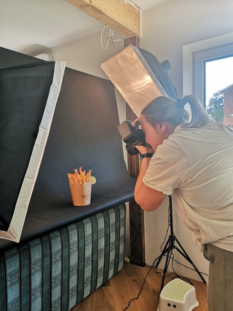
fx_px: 242
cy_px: 156
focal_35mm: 27
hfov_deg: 51.4
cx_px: 116
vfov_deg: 65.3
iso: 100
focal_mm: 5.58
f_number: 1.8
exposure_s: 1/100
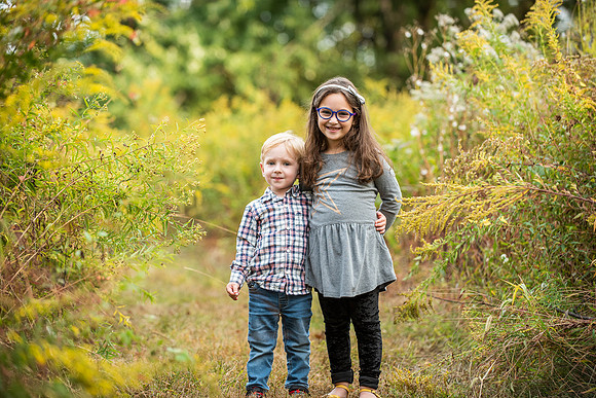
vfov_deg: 10.2
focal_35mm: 135
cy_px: 199
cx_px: 298
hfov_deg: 15.2
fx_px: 2235
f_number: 3.2
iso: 500
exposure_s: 1/500
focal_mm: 135
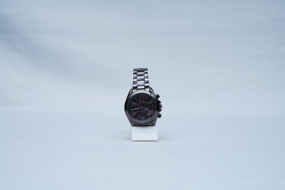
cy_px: 95
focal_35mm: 50
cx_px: 142
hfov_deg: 39.6
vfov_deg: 27.0
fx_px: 396
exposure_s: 1/160
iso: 125
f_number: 9
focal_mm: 50
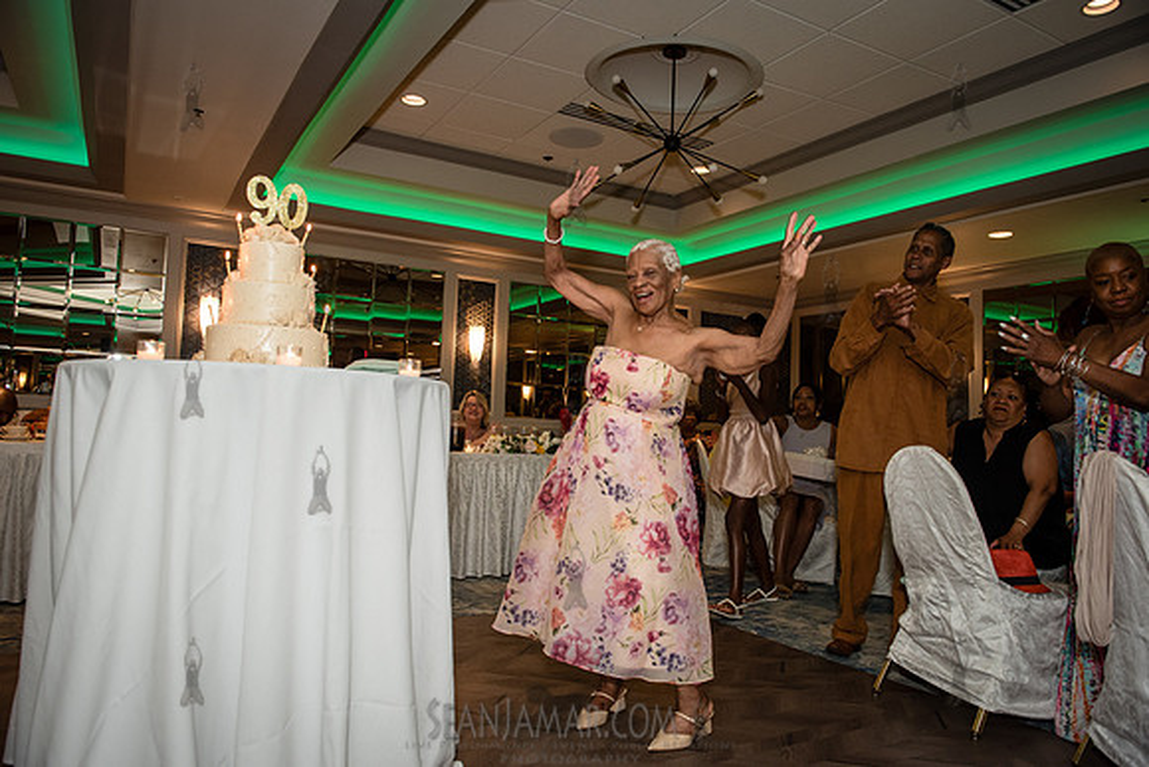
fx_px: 766
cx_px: 574
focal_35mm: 24
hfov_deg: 73.7
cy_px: 384
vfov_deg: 53.2
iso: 1600
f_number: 3.5
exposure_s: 1/200
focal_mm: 24
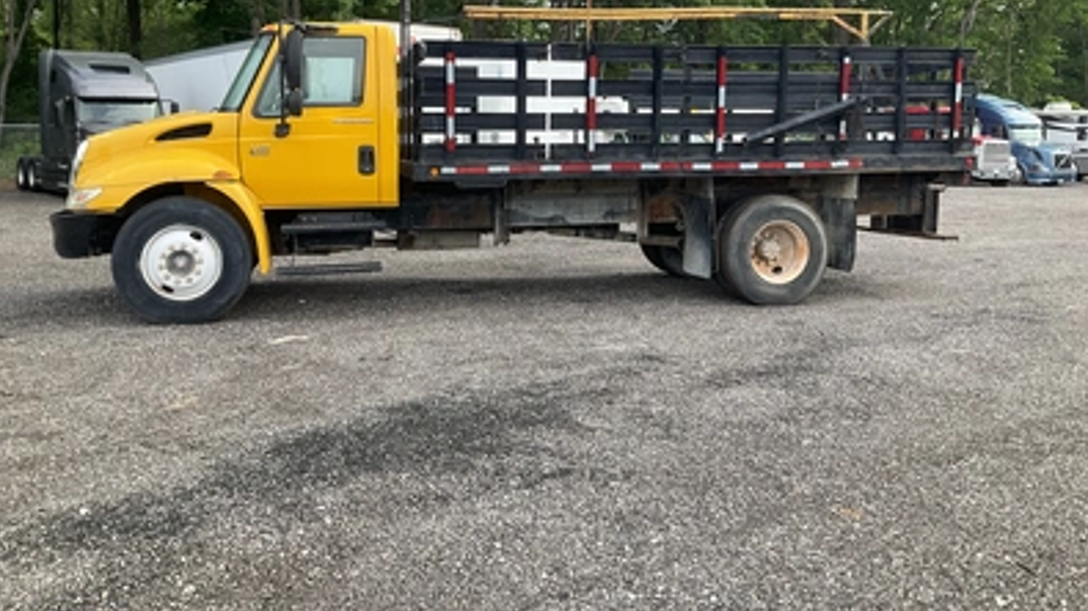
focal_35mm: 32
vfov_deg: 36.3
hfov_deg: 61.0
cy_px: 212
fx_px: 923
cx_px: 548
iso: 25
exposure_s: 1/509
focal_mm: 3
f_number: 1.8
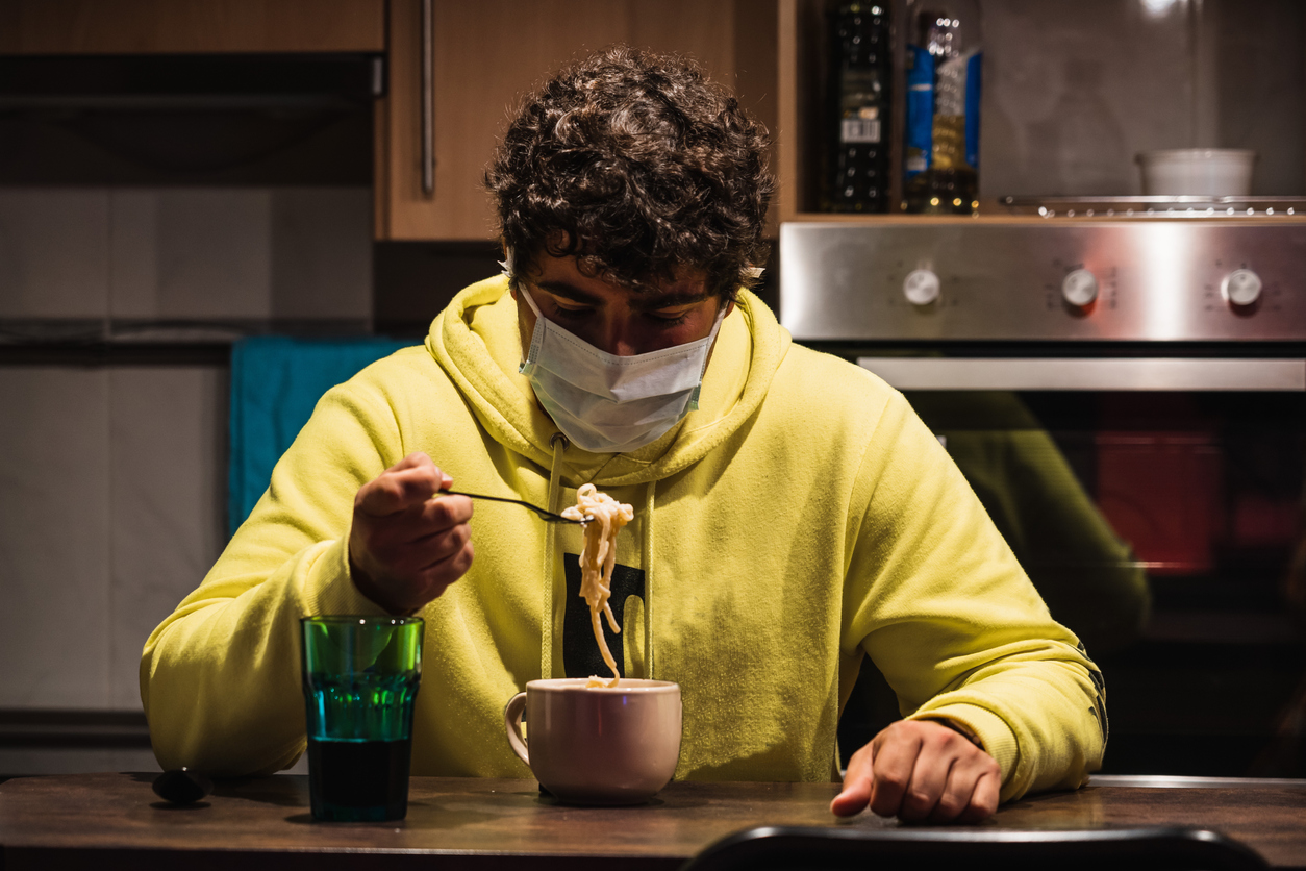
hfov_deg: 19.5
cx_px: 653
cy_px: 436
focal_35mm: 105
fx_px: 3809
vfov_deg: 13.0
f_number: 4.5
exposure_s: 1/40
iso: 1250
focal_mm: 105
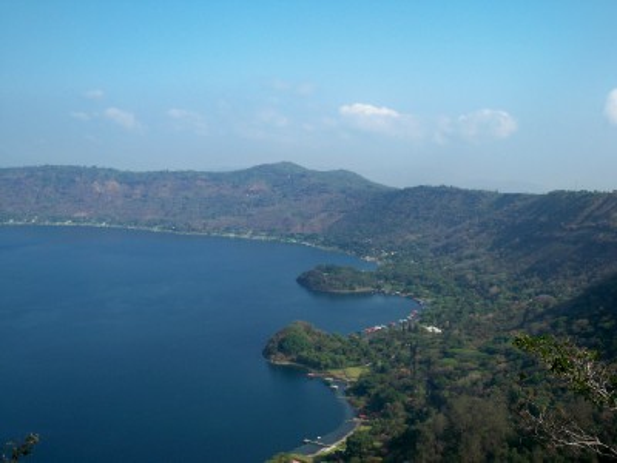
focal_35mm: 44
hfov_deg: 42.9
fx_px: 784
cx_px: 308
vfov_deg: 32.9
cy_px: 232
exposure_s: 1/320
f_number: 5.3
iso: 64
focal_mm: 7.8
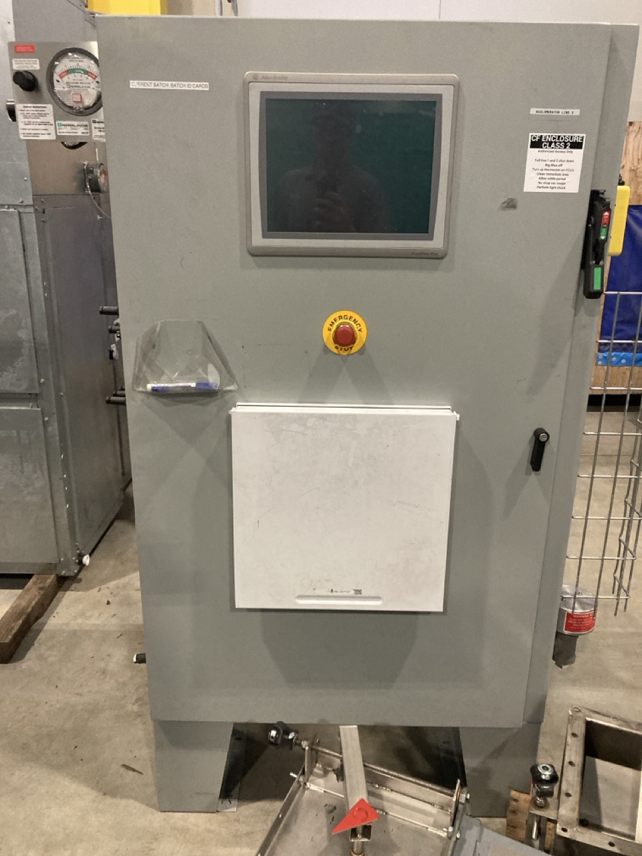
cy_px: 428
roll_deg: -0.7
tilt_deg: -15.9
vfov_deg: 63.4
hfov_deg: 49.7
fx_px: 692
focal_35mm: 28
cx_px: 321
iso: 320
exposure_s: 1/51
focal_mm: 3.99
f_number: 1.8
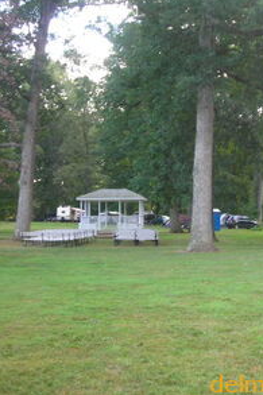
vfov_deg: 36.9
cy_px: 194
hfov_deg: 24.9
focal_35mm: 54
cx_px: 182
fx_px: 592
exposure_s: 1/30
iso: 61
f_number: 3.2
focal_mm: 6.3
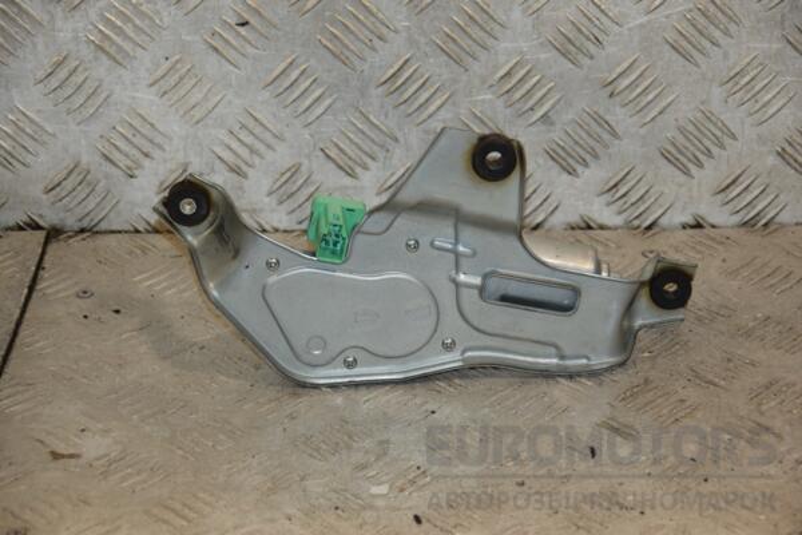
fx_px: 2506
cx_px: 401
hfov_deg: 18.2
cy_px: 268
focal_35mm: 112
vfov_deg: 12.2
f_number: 5.3
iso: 800
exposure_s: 1/200
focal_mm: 75
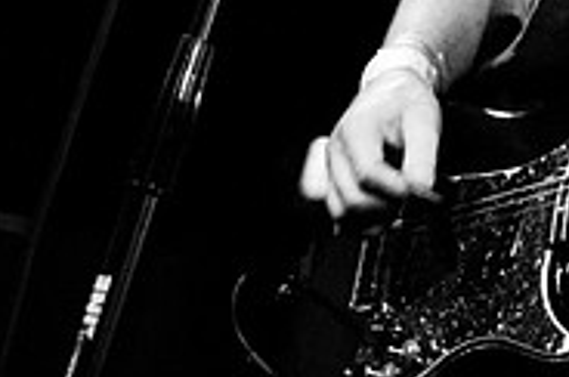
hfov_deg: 13.6
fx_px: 2240
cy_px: 283
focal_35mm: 142
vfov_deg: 9.6
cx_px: 857
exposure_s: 1/125
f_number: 1.4
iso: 1000
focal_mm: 30
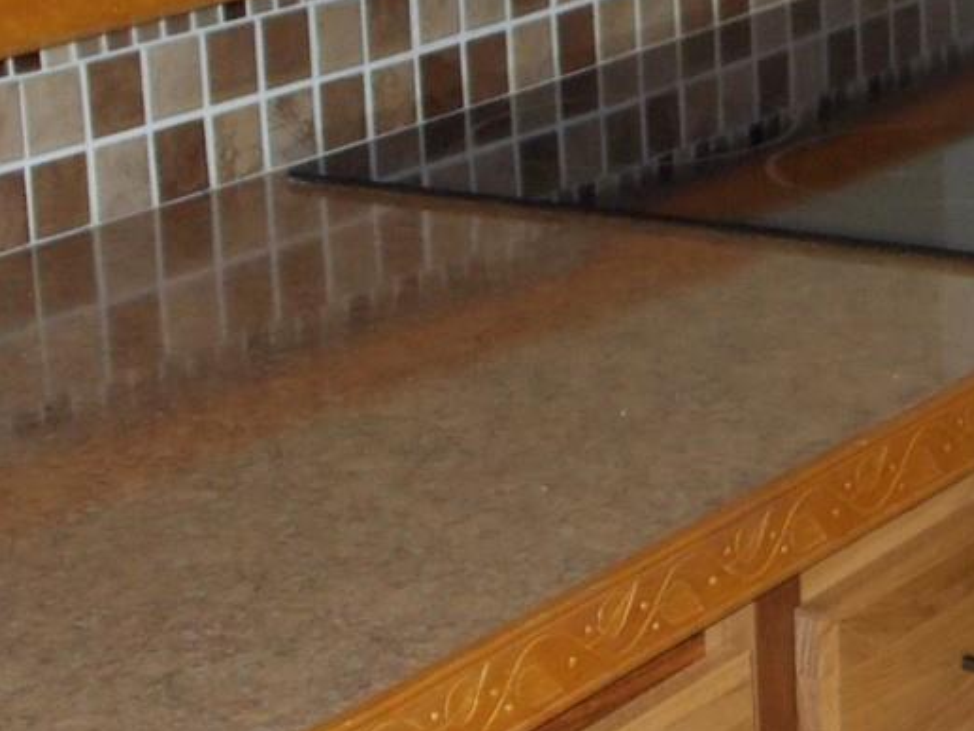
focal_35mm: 121
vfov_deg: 12.2
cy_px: 181
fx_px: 3405
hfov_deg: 16.0
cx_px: 963
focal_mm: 6.9
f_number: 3.9
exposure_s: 1/30
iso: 250
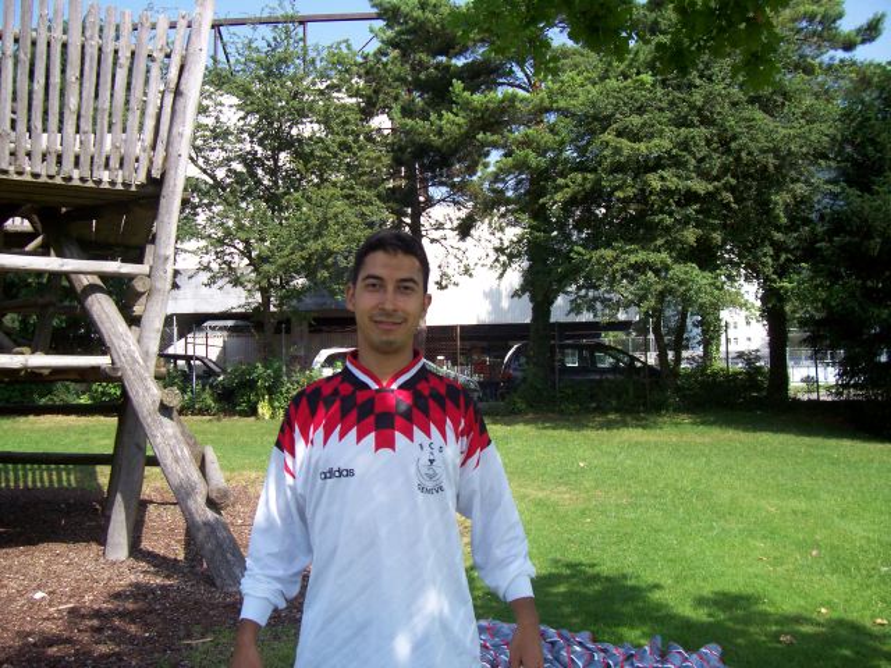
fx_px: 875
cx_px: 446
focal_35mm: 34
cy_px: 334
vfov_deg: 41.8
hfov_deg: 54.0
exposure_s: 1/718
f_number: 2.7
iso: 80
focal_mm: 5.6
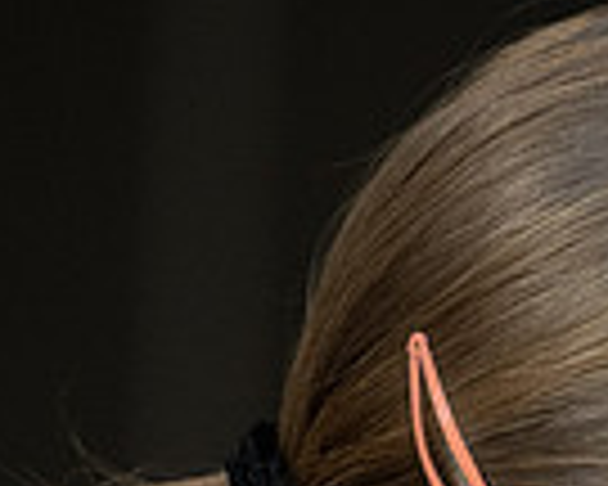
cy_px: 724
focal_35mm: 936
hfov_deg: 2.1
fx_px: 16843
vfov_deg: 1.7
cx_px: 1134
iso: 2000
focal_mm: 200
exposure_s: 1/800
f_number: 4
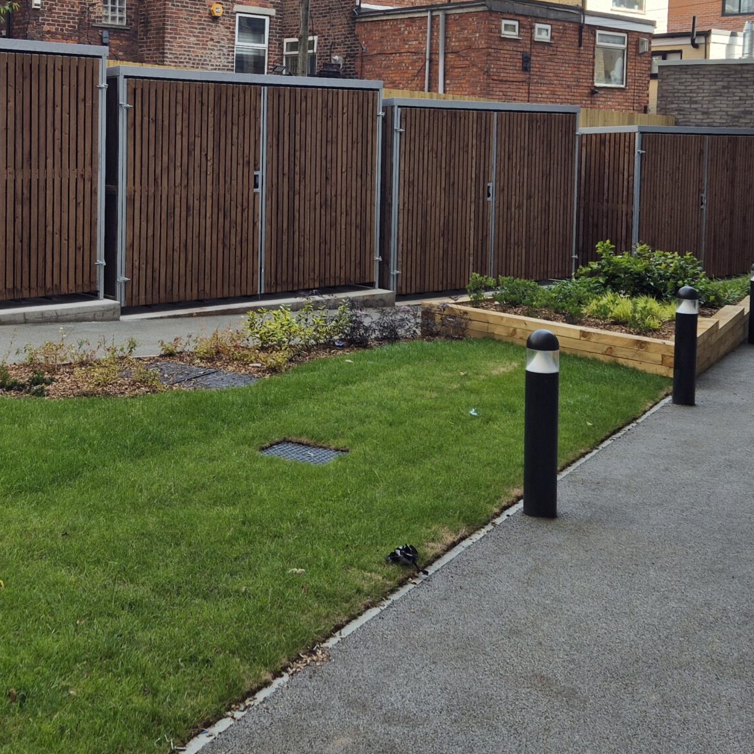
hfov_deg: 36.4
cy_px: 175
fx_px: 1134
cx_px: 243
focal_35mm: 46
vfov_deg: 35.8
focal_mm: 5.4
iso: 25
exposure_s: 1/820
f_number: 1.8
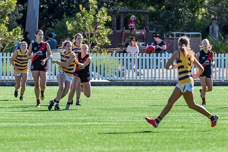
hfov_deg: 3.5
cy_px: 69
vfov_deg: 2.4
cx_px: 82
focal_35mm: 583
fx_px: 3692
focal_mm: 420
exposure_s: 1/1600
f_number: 7.1
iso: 800
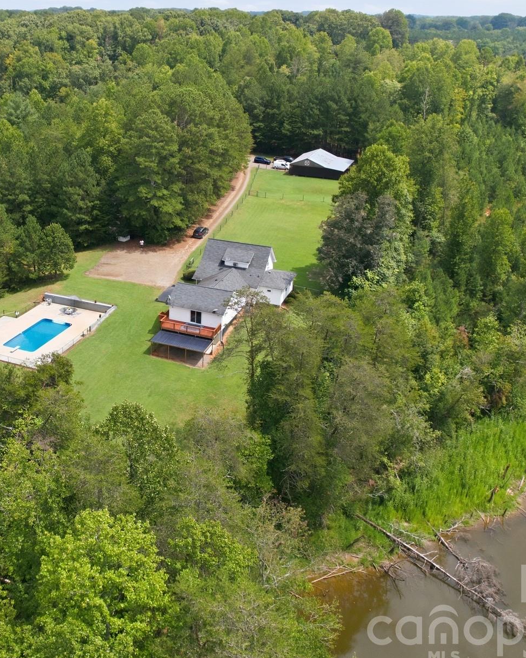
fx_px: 681
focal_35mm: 35
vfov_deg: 51.5
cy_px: 300
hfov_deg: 41.1
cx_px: 137
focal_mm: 8.4
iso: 100
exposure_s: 1/1250
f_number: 2.8
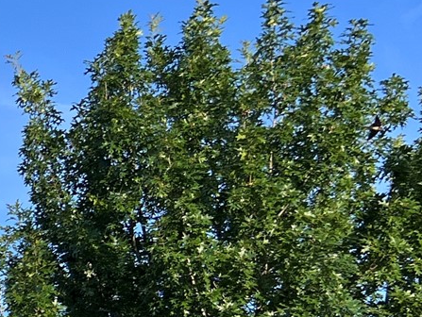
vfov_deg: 12.2
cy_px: 394
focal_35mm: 119
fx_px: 1452
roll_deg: -0.2
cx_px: -437
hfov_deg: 13.9
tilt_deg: +15.2
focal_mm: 5.7
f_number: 1.5
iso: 50
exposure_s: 1/2762
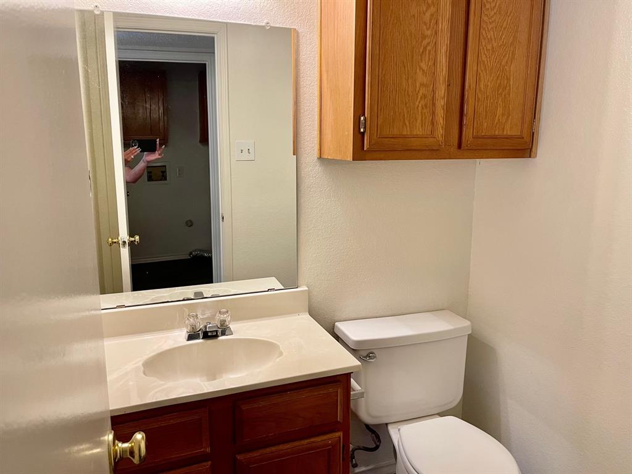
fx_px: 475
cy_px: 237
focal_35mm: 26
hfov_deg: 67.3
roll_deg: -0.4
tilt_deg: -11.0
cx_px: 316
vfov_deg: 53.1
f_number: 1.6
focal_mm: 5.1
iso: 160
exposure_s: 1/60
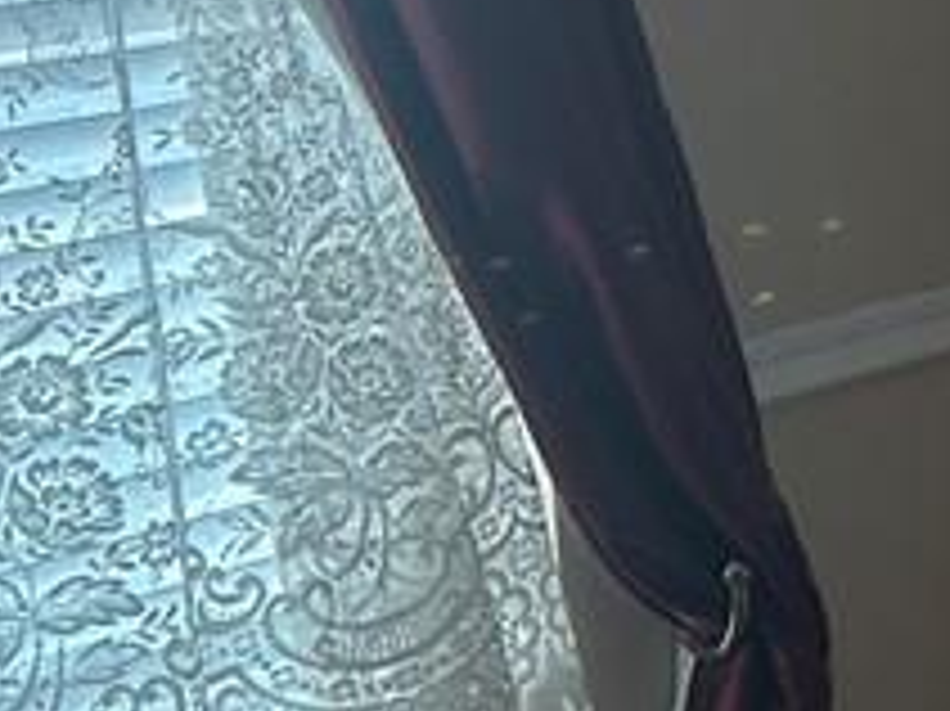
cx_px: 1932
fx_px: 3456
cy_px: -144
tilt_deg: -0.7
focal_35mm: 126
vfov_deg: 11.5
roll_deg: +5.4
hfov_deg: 13.3
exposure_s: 1/60
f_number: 1.5
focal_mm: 5.7
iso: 160
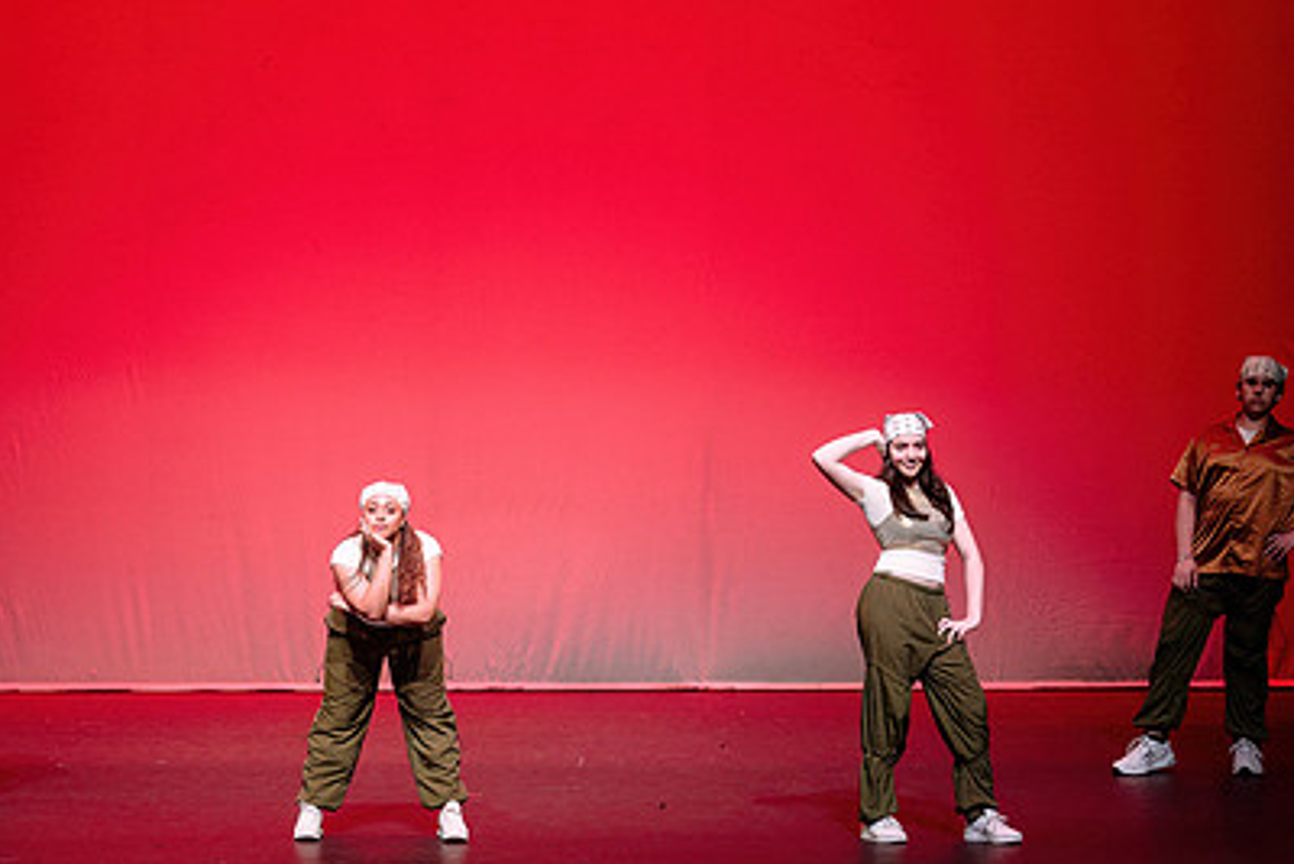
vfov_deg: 11.3
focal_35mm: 121
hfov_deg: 16.8
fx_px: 4351
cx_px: 362
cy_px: 568
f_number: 2.8
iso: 1250
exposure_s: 1/500
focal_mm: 82
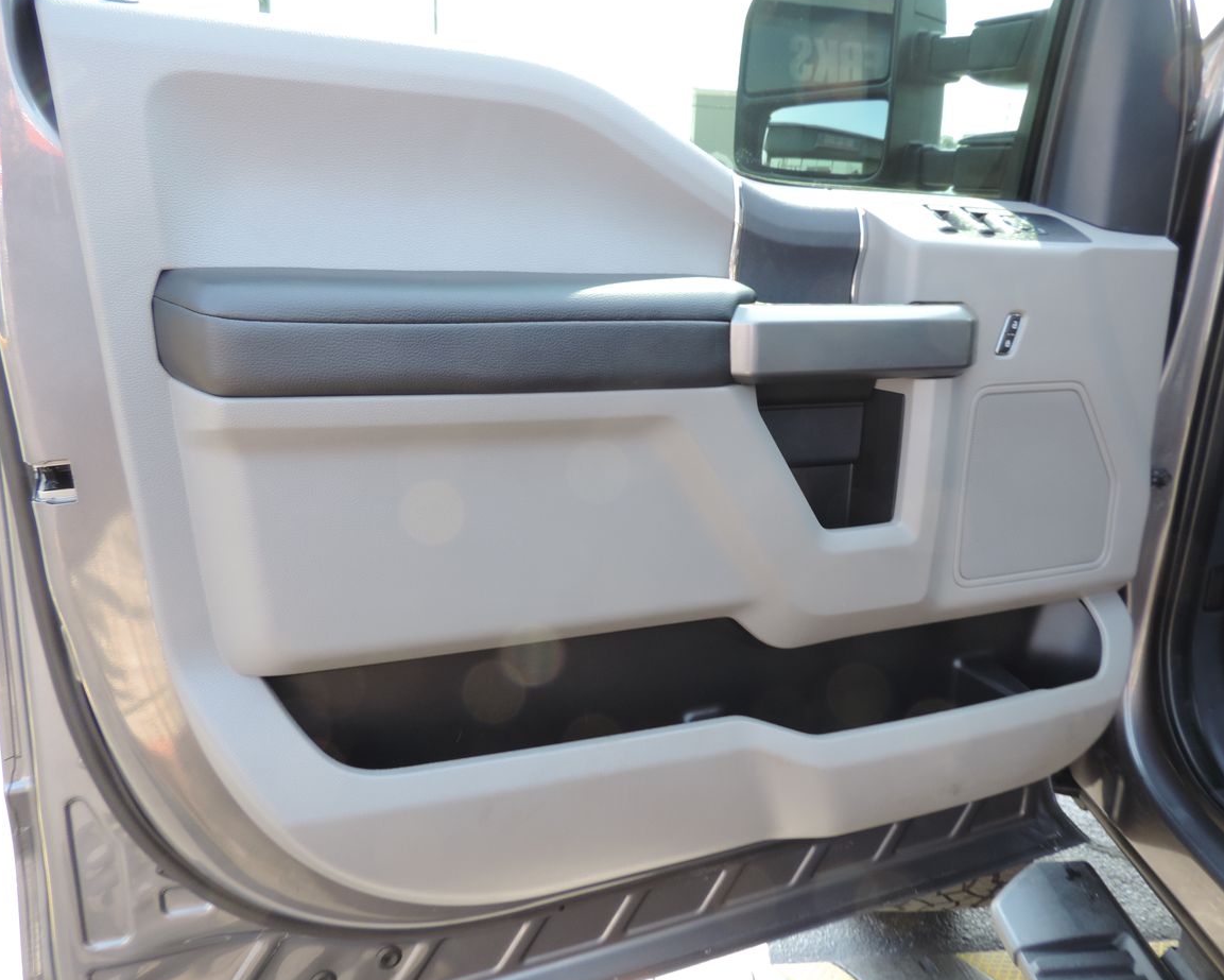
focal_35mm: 26
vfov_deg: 54.9
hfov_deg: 66.0
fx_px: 942
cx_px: 648
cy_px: 496
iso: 80
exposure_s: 1/50
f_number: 3
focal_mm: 4.3
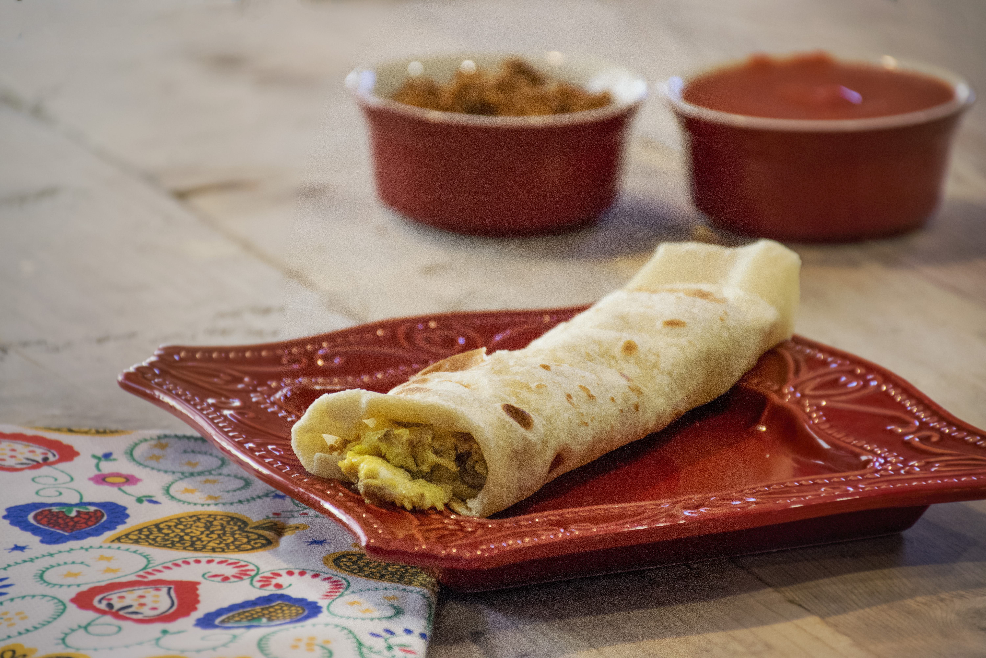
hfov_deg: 9.8
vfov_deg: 6.5
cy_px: 329
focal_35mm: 210
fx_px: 5751
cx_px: 493
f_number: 5.6
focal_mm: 140
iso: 1600
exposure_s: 1/50
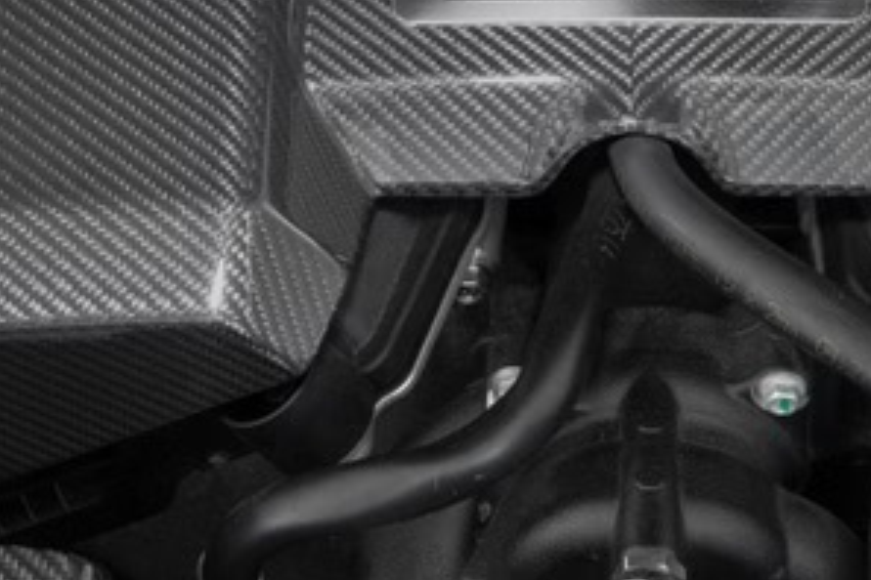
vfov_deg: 8.7
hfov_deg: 13.0
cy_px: 155
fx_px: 3822
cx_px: 633
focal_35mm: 158
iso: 500
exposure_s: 1/60
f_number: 6.3
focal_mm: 29
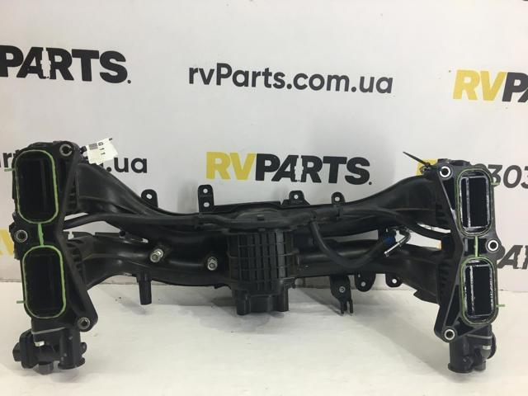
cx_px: 264
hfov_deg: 61.7
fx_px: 442
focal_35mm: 29
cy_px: 198
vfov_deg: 48.2
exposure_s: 1/33
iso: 25
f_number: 2.2
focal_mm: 4.15
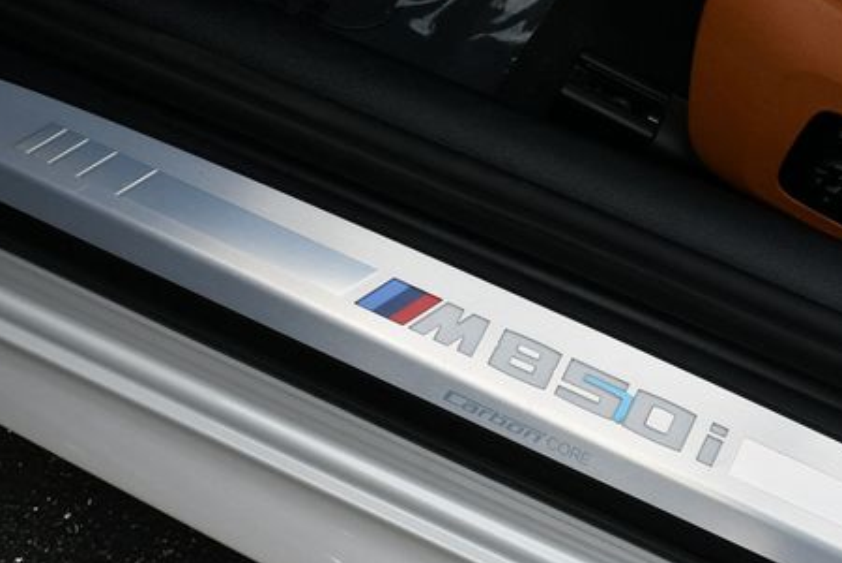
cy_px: 352
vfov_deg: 18.4
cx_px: 539
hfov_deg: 27.2
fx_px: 1732
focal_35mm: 74
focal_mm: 26
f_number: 8
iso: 200
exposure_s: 1/250
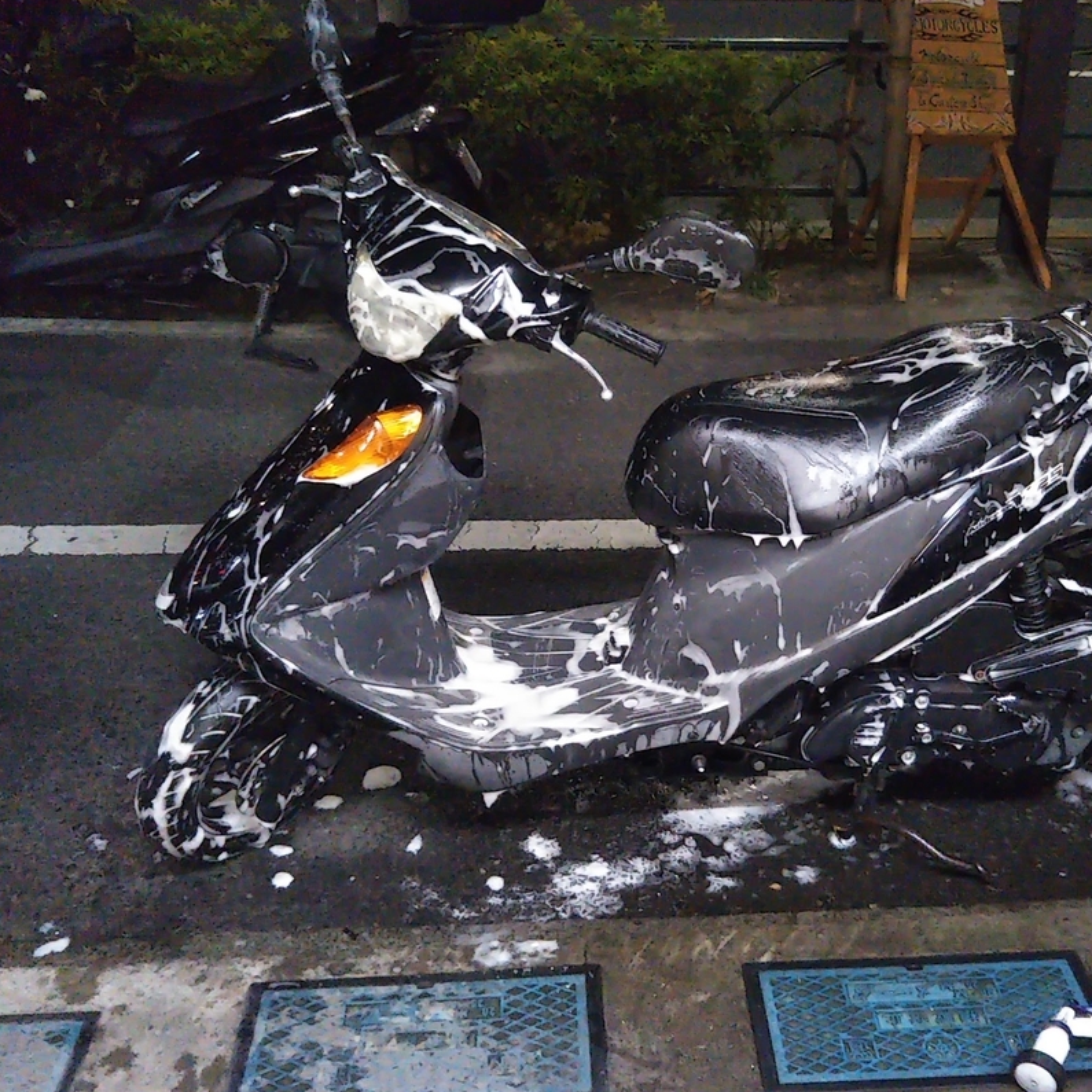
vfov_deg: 41.8
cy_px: 479
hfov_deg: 41.6
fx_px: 1428
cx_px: 670
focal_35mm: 40
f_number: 2.2
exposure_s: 1/23
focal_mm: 4
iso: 836
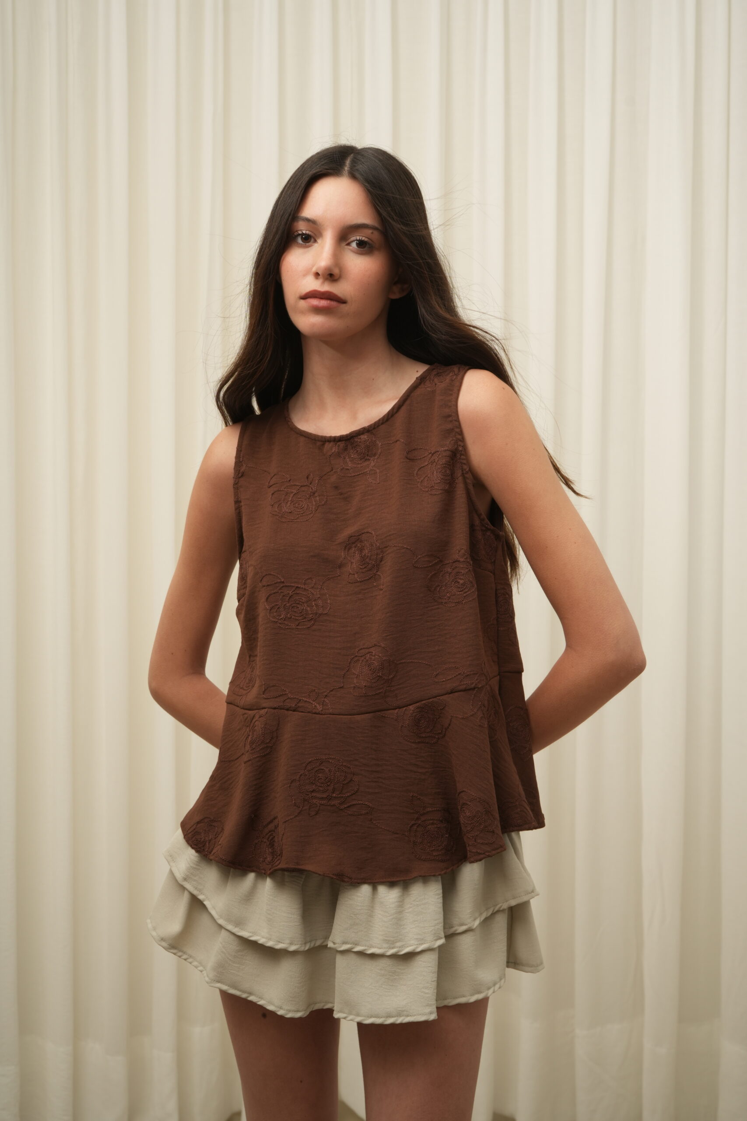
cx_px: 374
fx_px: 1556
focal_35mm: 50
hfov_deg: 27.0
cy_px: 560
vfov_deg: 39.6
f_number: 8
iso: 500
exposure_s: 1/125
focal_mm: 50
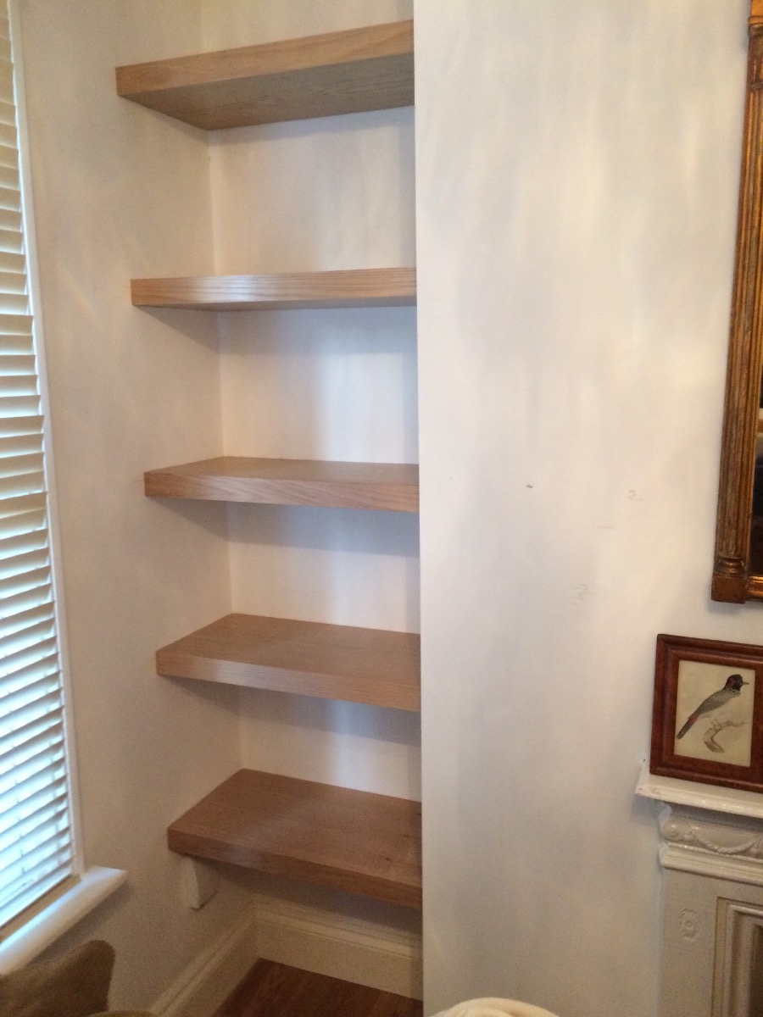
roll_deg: -0.4
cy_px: 508
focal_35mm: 29
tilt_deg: -5.8
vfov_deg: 61.7
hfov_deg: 48.2
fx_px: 852
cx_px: 382
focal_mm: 4.15
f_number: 2.2
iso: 320
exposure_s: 1/33
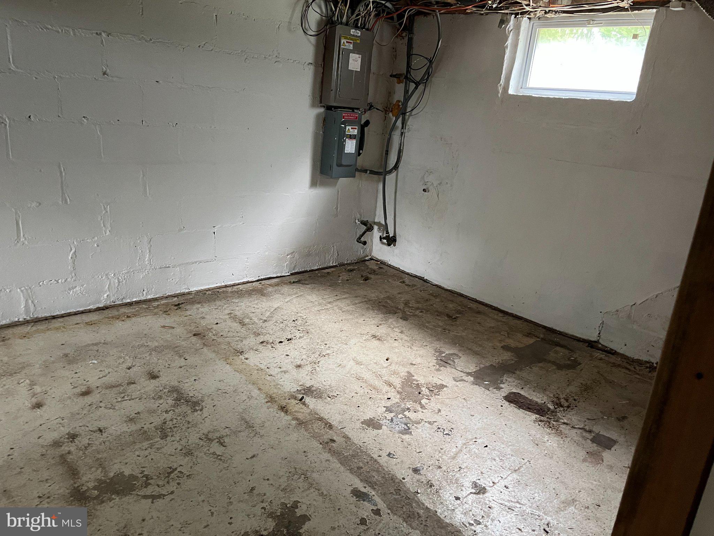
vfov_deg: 53.1
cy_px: 268
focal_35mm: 26
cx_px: 357
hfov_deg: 67.3
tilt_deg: -15.2
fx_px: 536
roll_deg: -4.3
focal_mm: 5.1
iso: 500
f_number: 1.6
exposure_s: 1/49
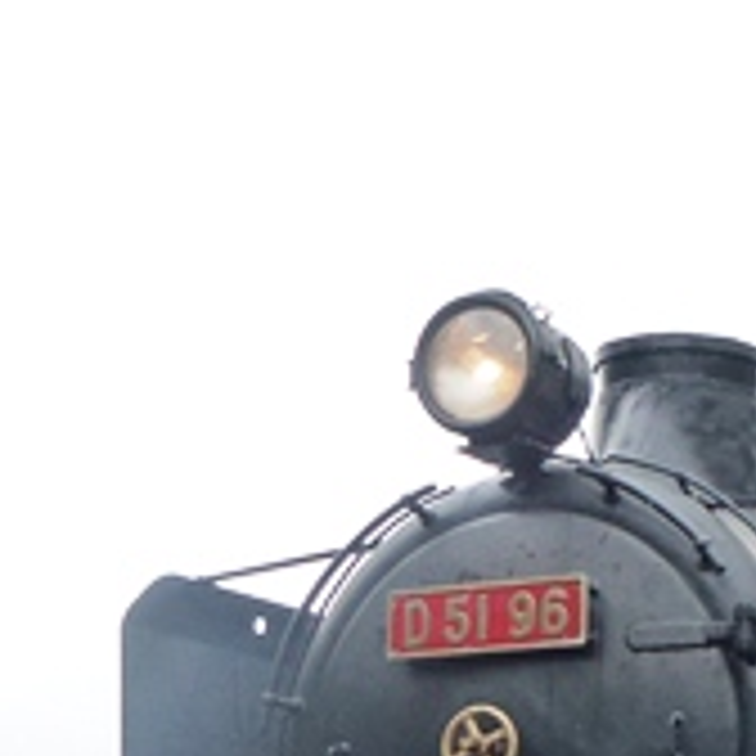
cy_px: 981
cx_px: 765
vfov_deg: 16.3
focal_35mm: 101
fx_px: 2496
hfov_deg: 16.8
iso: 160
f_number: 4
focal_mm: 5.4
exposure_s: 1/125
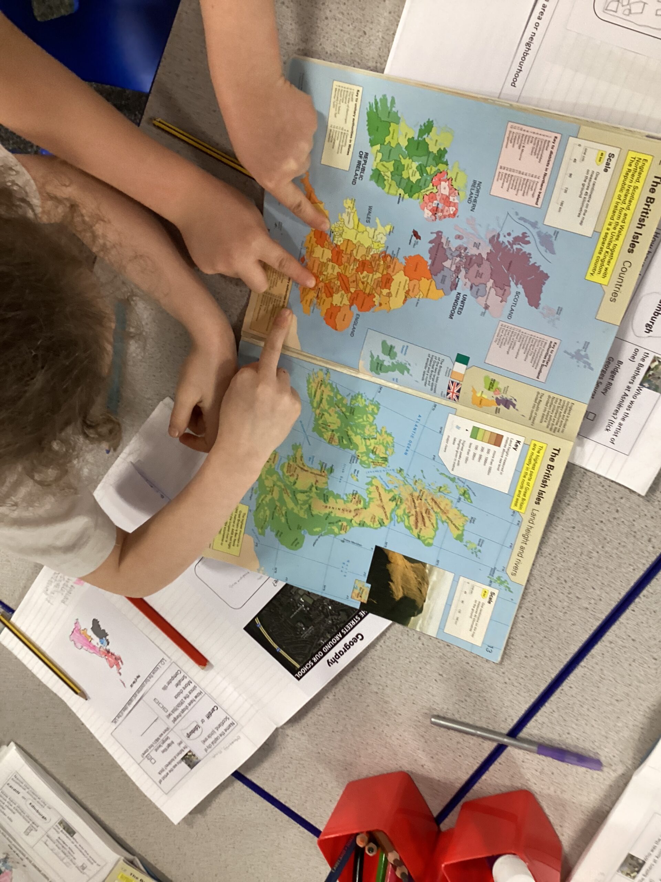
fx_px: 789
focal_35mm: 31
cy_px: 441
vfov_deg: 58.4
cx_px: 330
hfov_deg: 45.4
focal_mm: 3.3
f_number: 2.4
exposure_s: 1/60
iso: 320
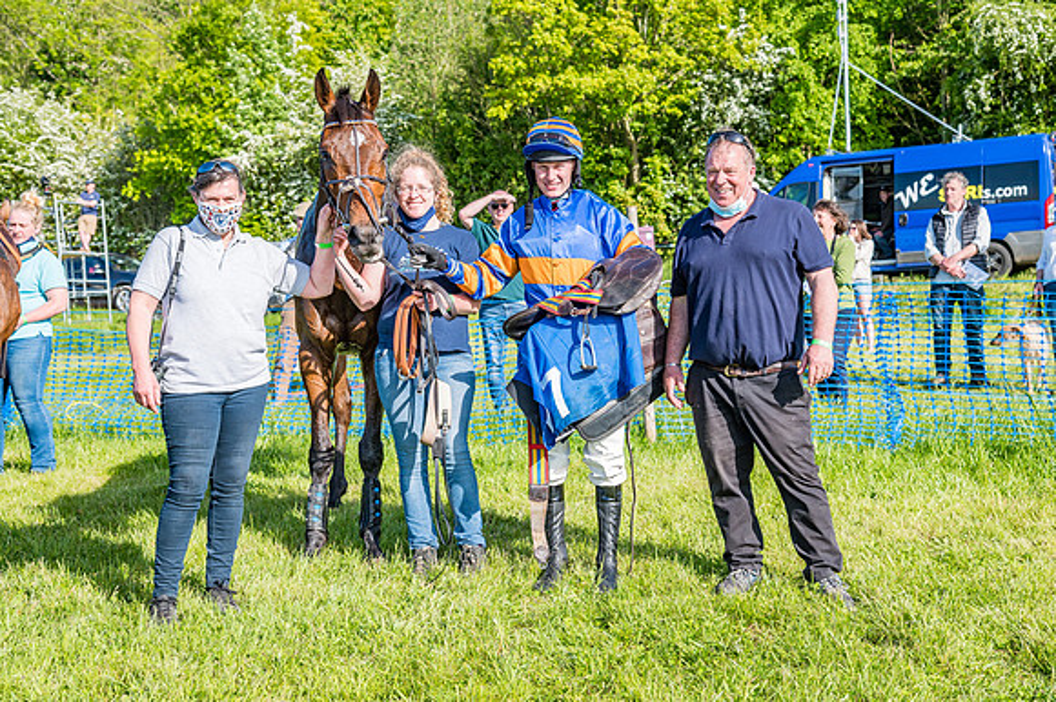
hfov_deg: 38.2
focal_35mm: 52
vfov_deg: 26.0
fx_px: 1524
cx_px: 528
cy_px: 351
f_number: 5
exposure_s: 1/640
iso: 250
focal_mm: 52
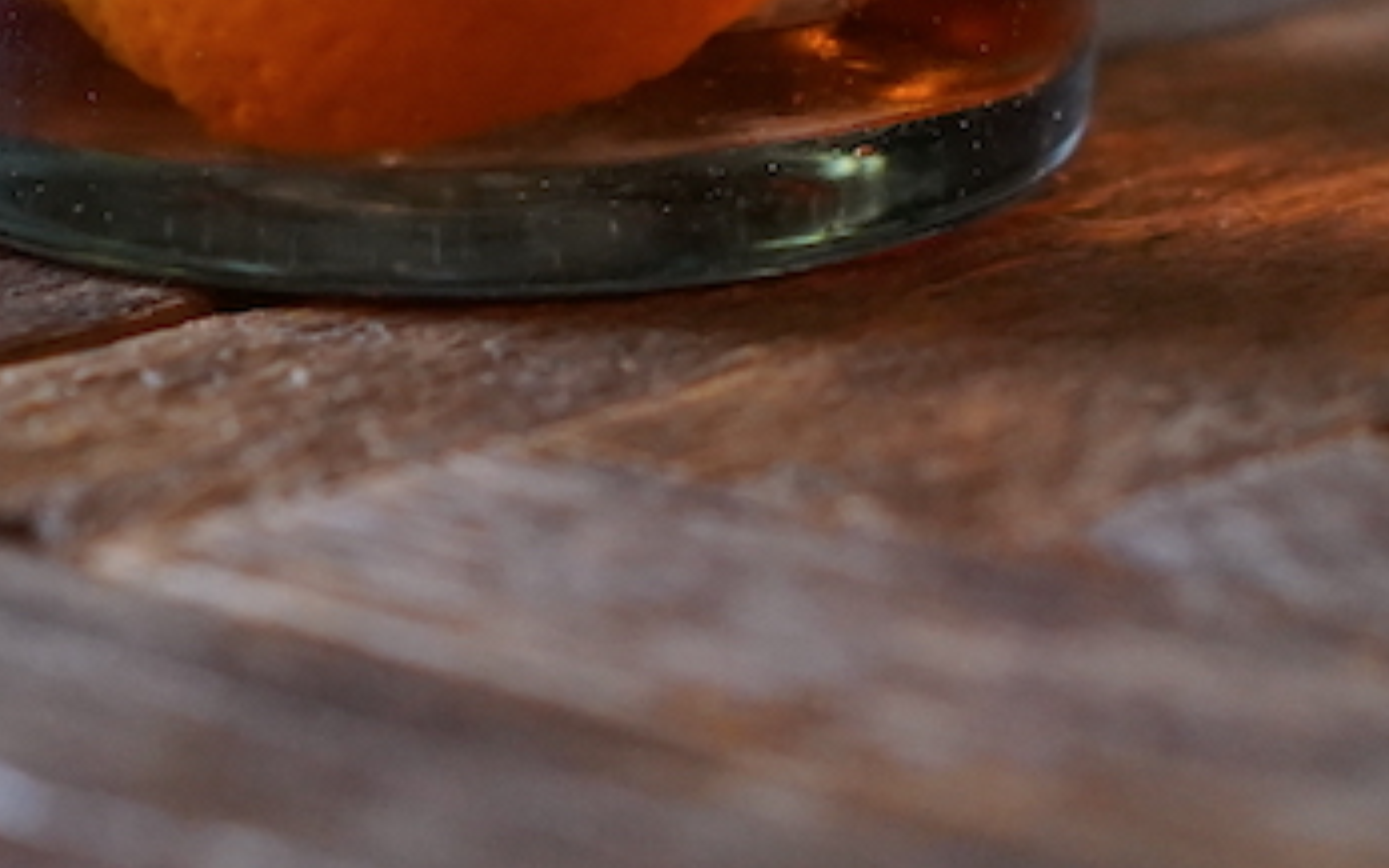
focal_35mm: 242
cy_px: -924
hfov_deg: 8.7
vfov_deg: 5.3
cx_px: 492
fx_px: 9162
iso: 4000
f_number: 2.5
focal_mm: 55
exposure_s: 1/500
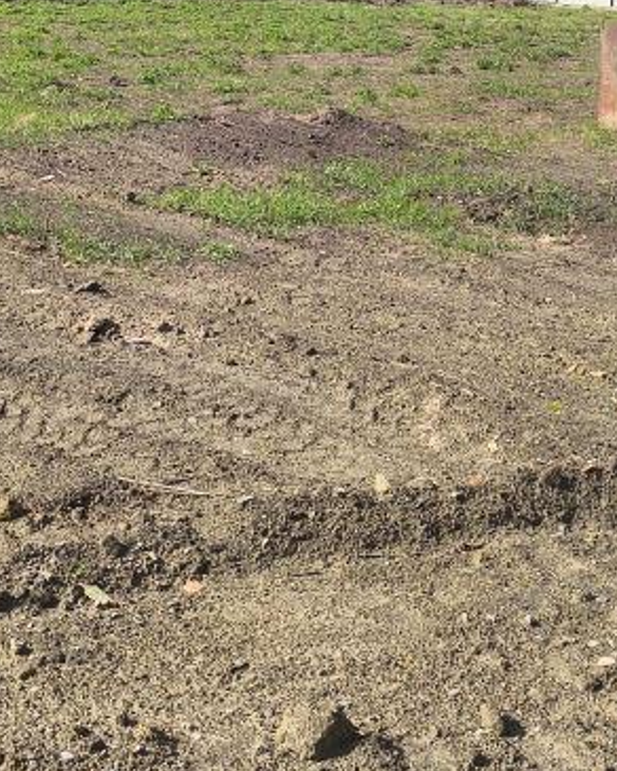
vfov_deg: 28.6
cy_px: 46
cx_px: 222
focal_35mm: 63
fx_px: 1438
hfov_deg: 24.1
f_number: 1.65
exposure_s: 1/1015
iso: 50
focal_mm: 6.14
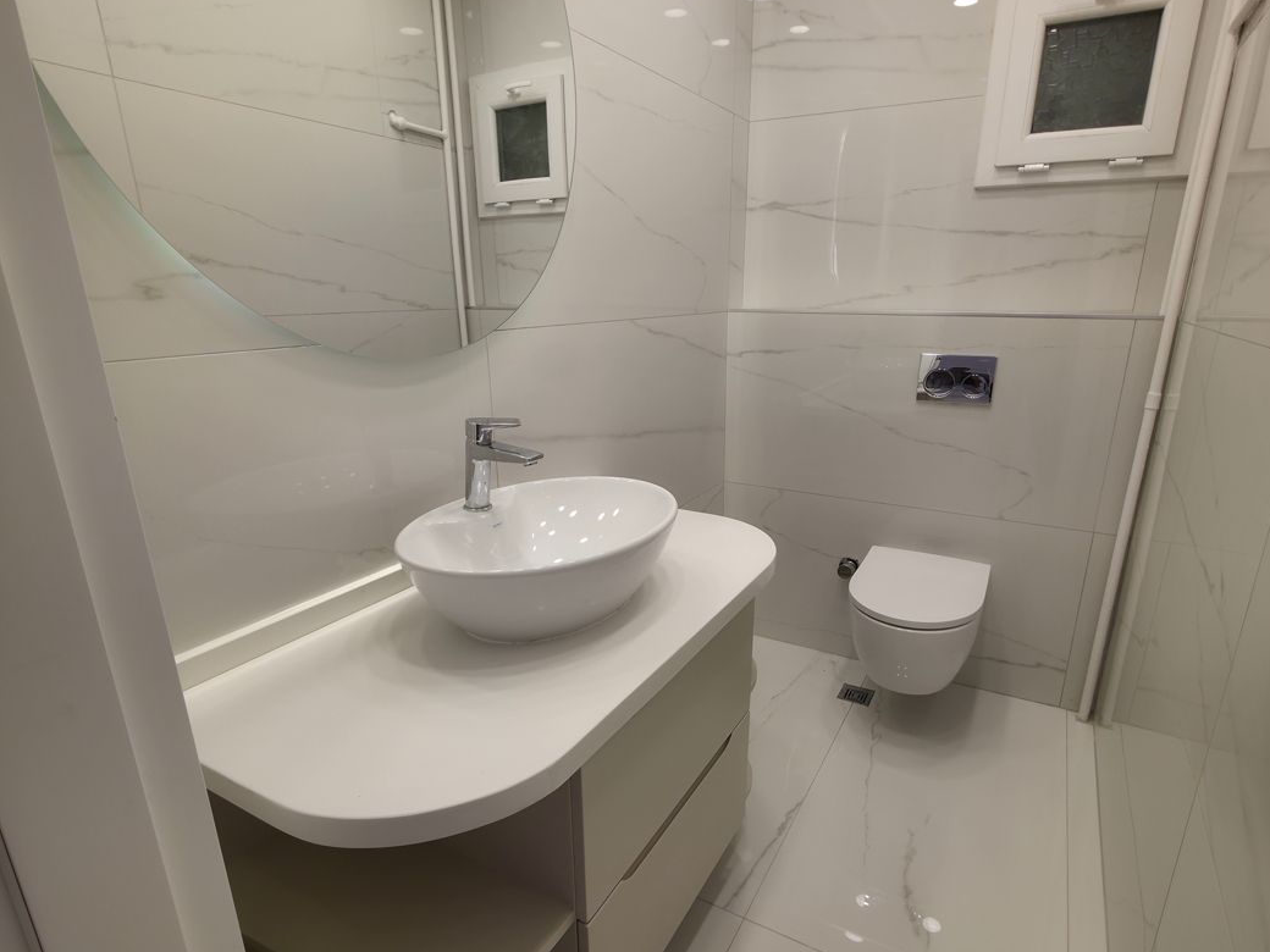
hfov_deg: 87.7
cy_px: 514
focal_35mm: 18
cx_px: 658
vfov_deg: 71.5
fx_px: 660
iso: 20
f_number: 1.9
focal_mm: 2.2
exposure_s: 1/178
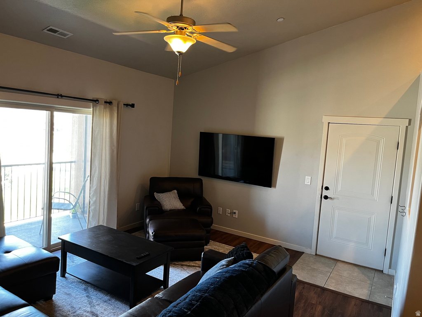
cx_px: 211
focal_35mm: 26
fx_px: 317
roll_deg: -4.2
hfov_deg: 67.3
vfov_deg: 53.1
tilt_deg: -4.9
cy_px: 158
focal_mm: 5.1
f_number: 1.6
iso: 160
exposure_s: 1/60
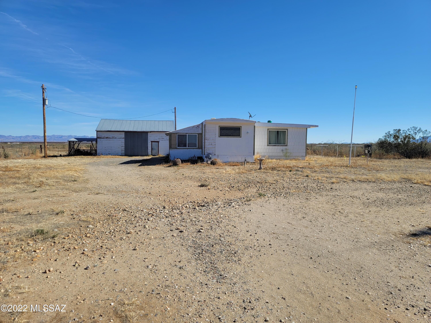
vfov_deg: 54.9
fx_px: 311
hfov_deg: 69.4
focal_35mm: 25
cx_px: 216
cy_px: 162
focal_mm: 7
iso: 20
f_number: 1.8
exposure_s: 1/1279
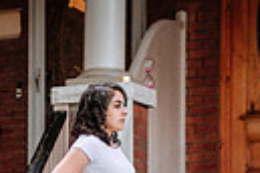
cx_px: -95
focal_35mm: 162
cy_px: 289
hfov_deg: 12.2
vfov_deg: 8.2
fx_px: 1170
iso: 800
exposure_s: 1/200
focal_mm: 24
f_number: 4
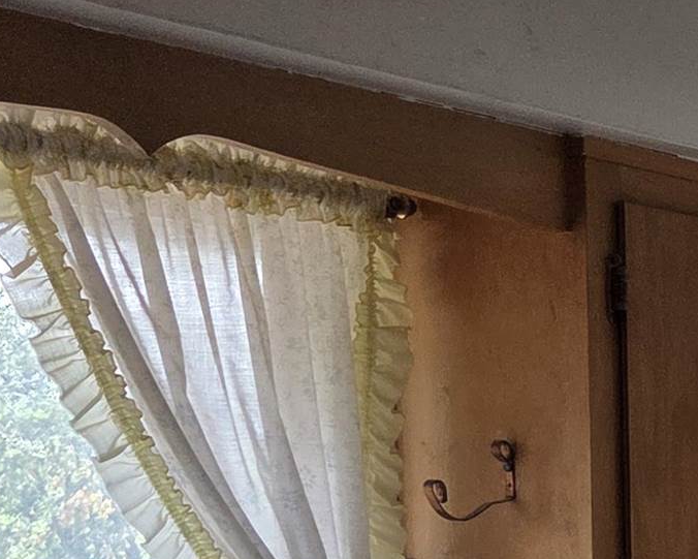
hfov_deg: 16.9
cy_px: 900
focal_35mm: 102
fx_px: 2107
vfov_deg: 13.9
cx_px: 1077
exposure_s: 1/180
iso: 100
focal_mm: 5.4
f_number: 1.8
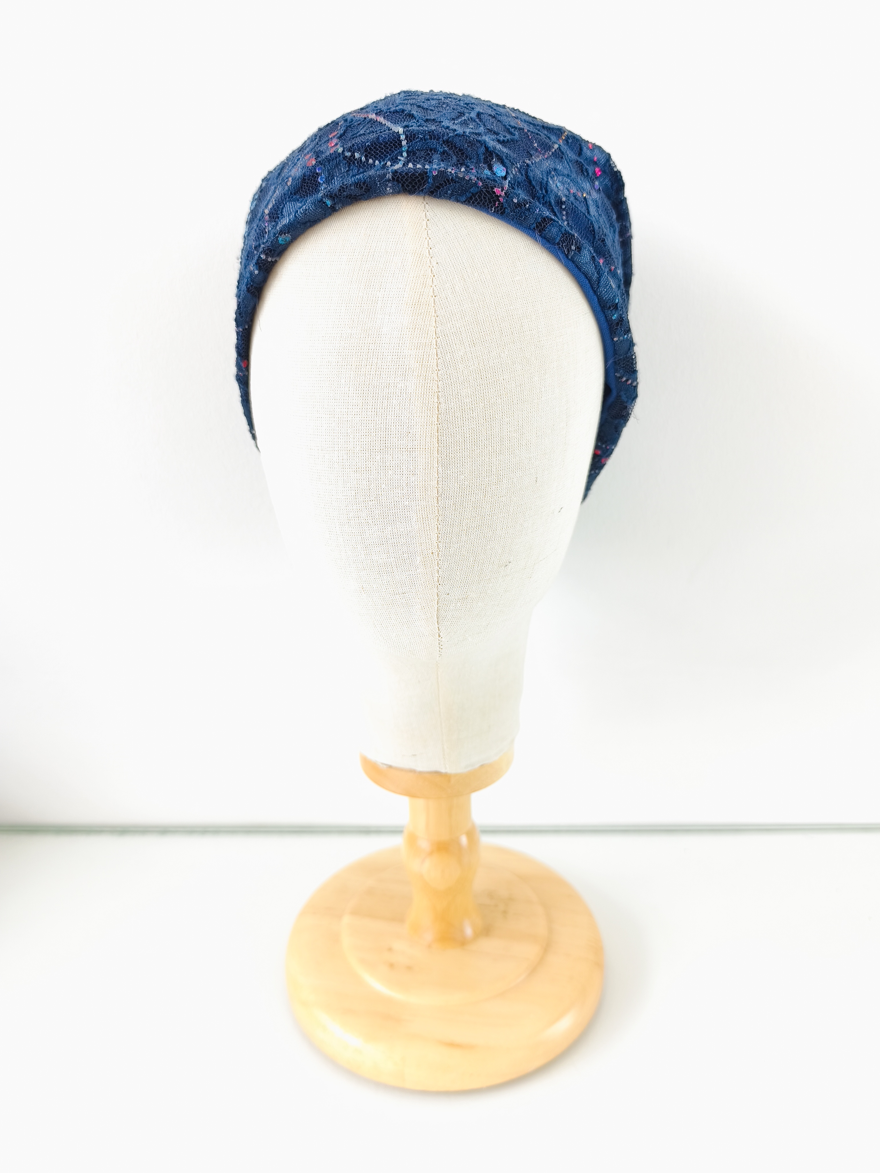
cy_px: 586
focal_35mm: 23
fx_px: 780
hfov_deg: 58.9
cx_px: 440
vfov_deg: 73.9
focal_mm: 6.14
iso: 100
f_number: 1.65
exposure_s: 1/60
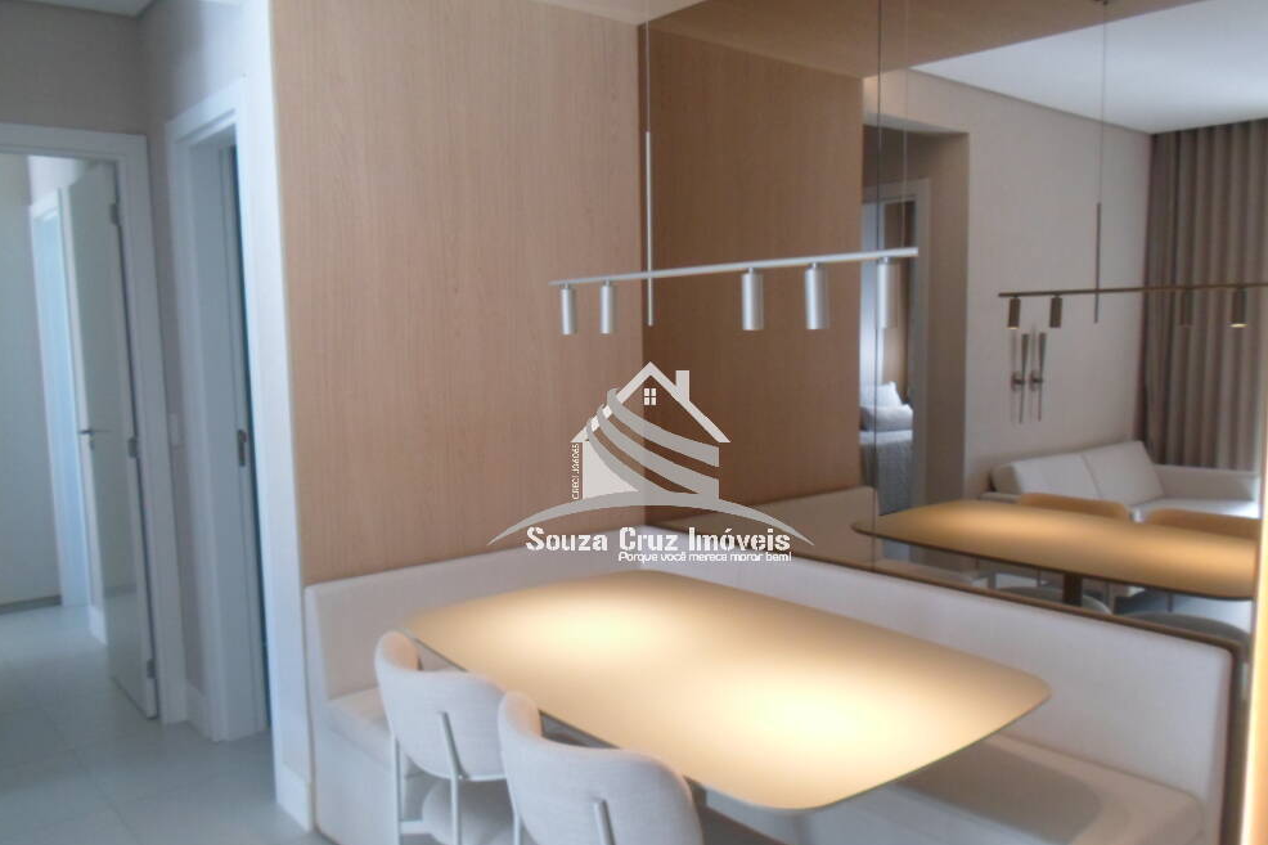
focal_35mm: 27
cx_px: 651
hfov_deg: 67.4
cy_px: 463
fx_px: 951
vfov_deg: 47.8
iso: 100
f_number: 2.5
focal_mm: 4.5
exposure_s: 1/30
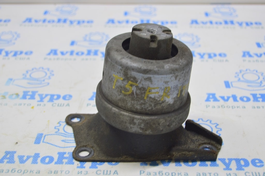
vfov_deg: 23.7
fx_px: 419
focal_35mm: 57
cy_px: 88
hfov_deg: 35.1
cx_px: 132
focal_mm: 38
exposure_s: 1/20
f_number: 5.6
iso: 400
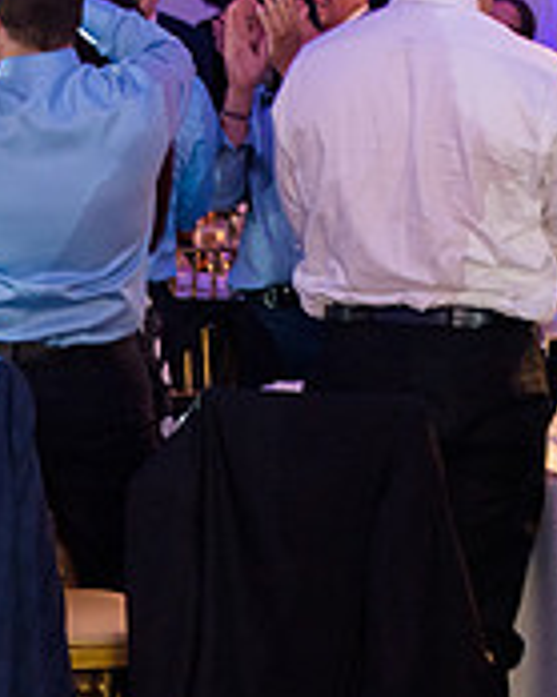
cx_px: -176
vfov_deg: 8.8
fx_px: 4517
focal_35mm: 219
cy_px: 250
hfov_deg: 7.0
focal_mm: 70
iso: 1600
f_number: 4
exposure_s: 1/125
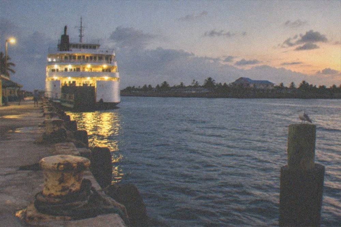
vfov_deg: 27.5
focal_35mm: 49
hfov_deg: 40.4
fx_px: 464
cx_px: 170
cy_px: 114
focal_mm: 49
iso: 4000
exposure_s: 1/80
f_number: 3.5
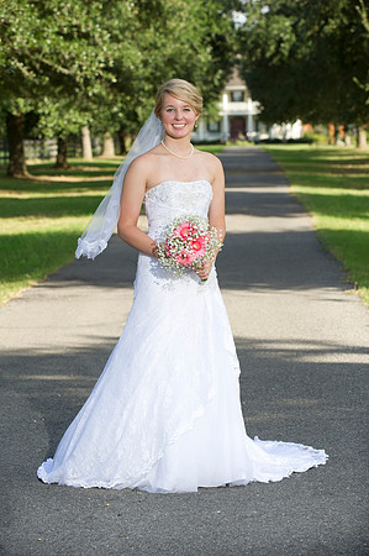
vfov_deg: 17.1
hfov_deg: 11.4
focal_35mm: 120
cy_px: 278
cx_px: 184
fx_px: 1849
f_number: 5.6
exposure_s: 1/250
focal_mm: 120
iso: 320
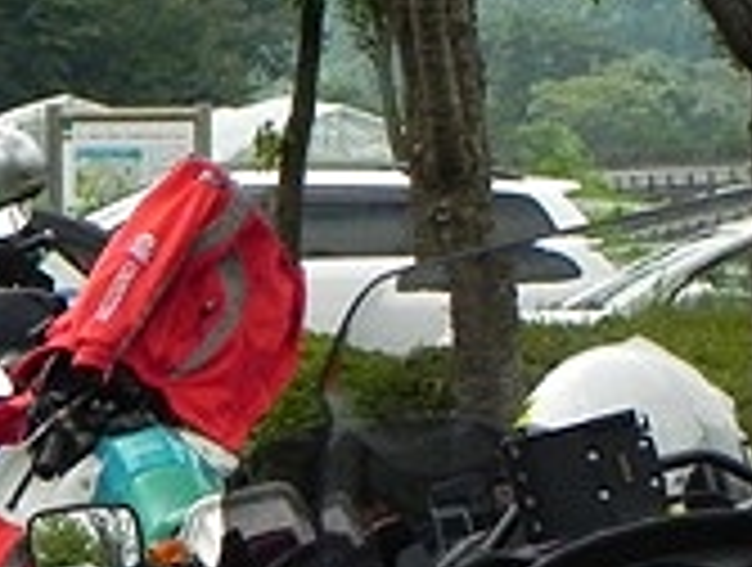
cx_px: -428
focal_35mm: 261
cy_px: 236
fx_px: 5682
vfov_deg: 5.7
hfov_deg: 7.4
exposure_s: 1/707
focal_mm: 13.4
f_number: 8
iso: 400
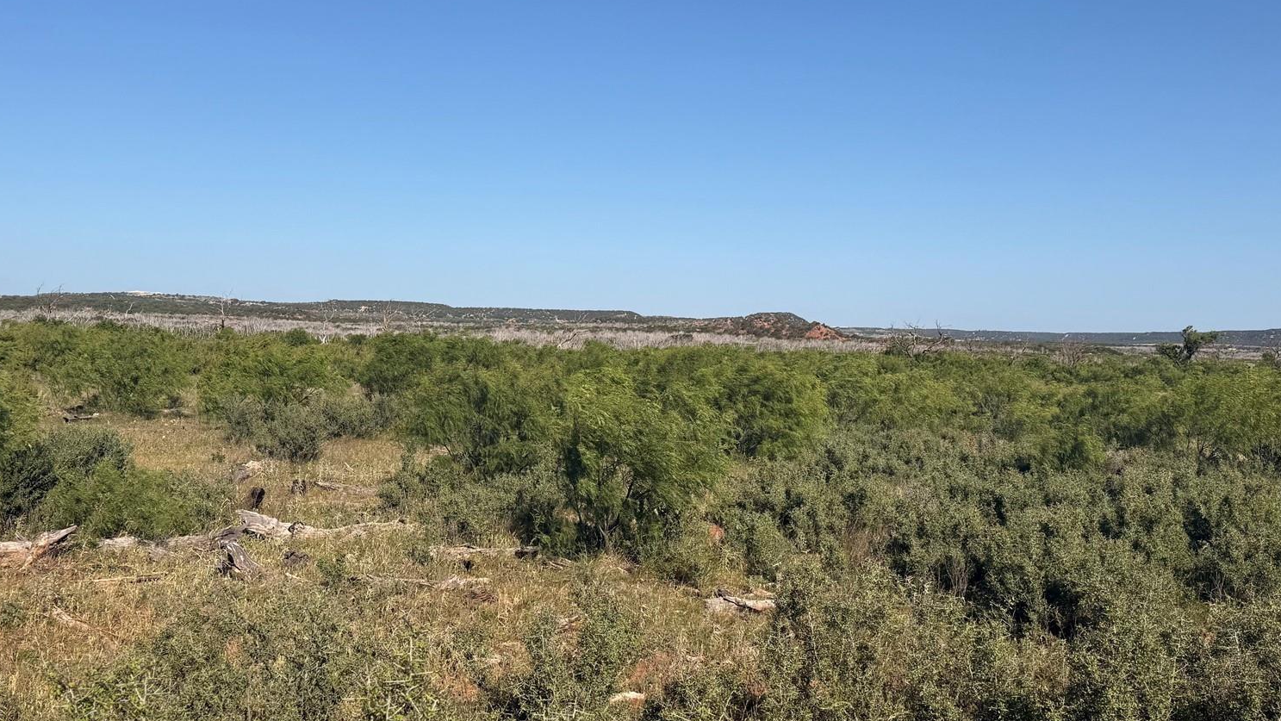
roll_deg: -1.3
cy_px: 360
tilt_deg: -0.3
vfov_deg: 32.8
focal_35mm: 36
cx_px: 609
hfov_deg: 55.3
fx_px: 1223
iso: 80
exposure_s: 1/6173
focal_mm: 6.76
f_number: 1.78
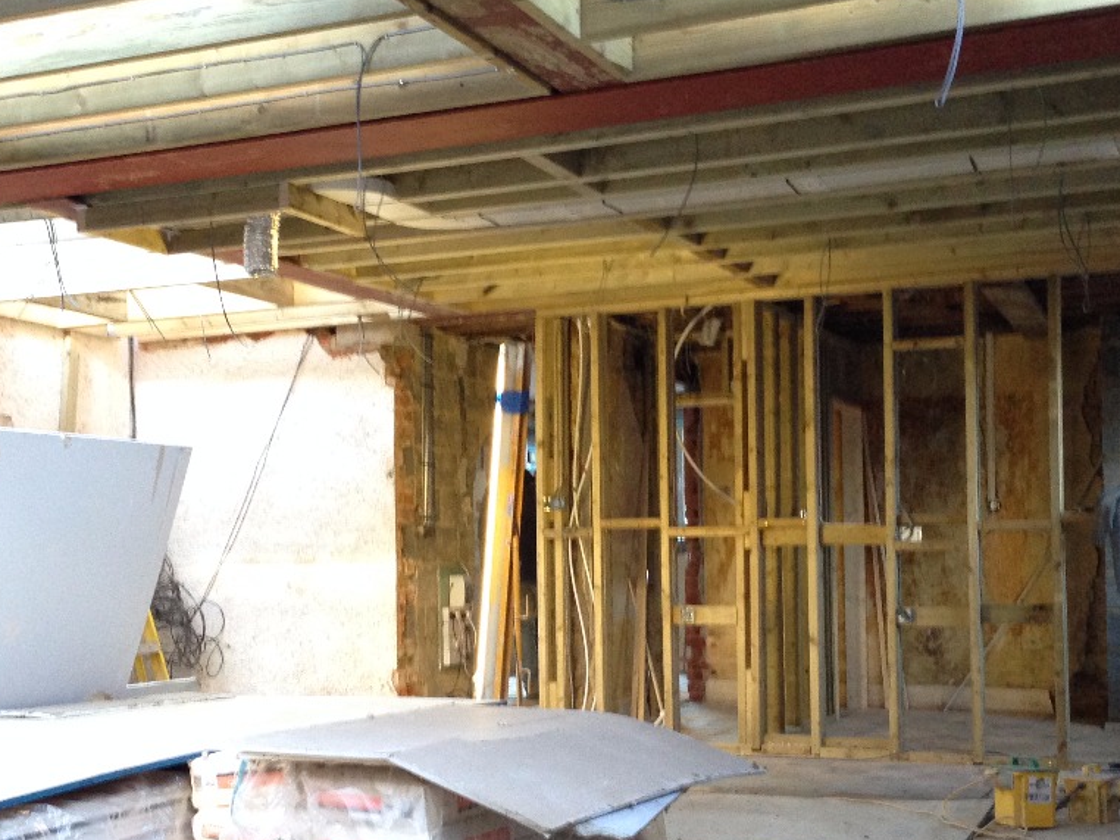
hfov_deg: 36.8
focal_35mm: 52
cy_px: 508
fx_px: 1682
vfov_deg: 27.9
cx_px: 484
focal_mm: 4.12
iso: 200
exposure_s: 1/20
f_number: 2.4
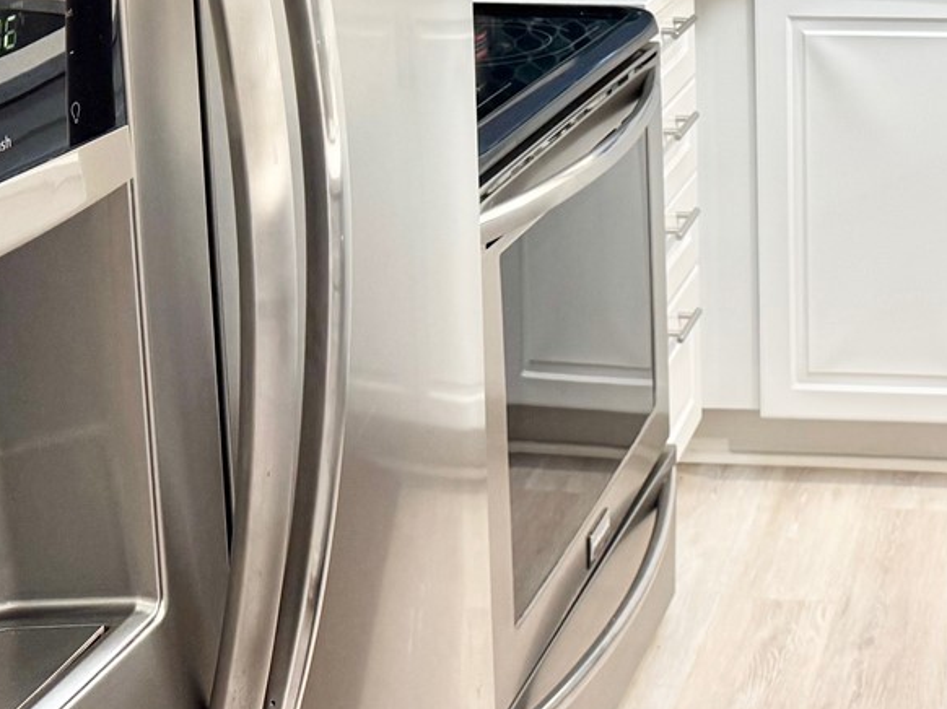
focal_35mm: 66
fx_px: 1805
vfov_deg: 21.3
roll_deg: +0.6
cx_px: 929
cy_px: -44
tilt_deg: -10.4
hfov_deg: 27.8
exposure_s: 1/60
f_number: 1.78
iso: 125
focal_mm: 6.76
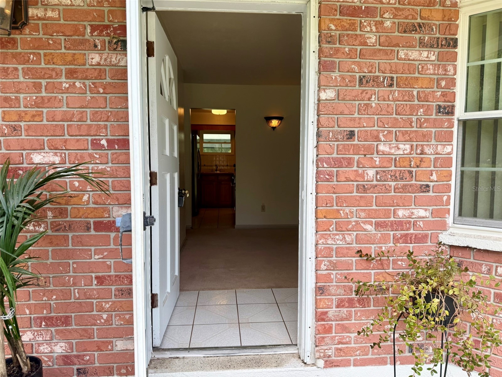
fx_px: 348
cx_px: 251
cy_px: 188
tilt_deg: -4.2
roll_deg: -0.5
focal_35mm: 24
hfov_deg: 71.6
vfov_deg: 56.8
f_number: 1.78
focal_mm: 6.76
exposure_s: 1/551
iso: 80
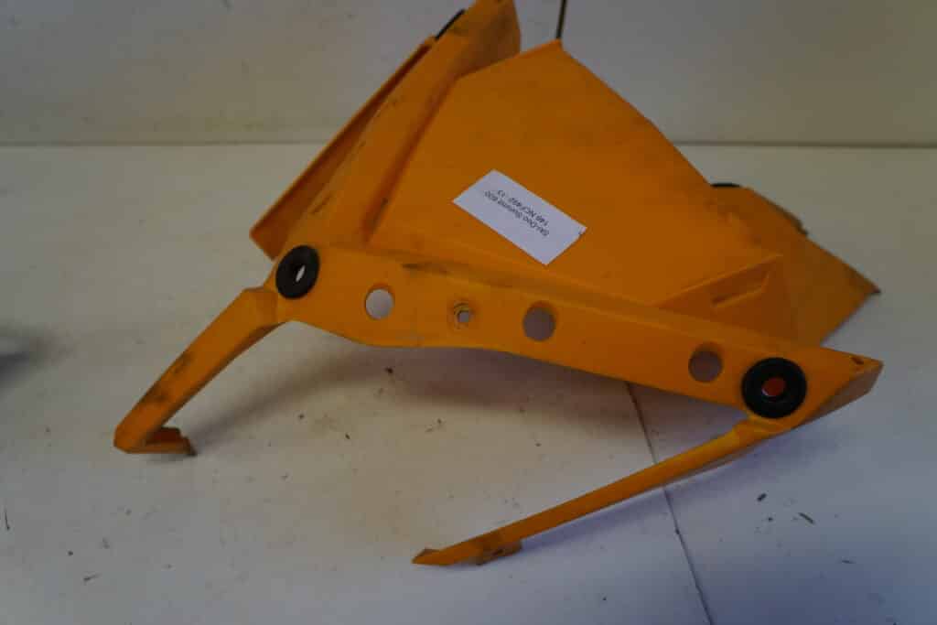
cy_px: 312
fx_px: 820
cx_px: 468
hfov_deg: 59.5
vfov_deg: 41.7
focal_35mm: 32
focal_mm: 21
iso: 500
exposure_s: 1/60
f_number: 4
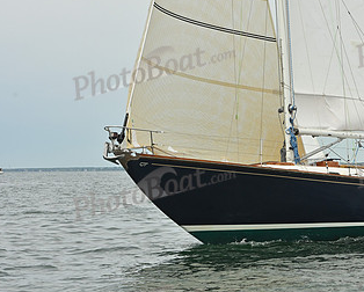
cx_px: 297
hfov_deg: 13.5
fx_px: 1532
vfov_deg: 10.9
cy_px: 114
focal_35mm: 142
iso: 320
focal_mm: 82
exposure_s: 1/800
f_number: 9
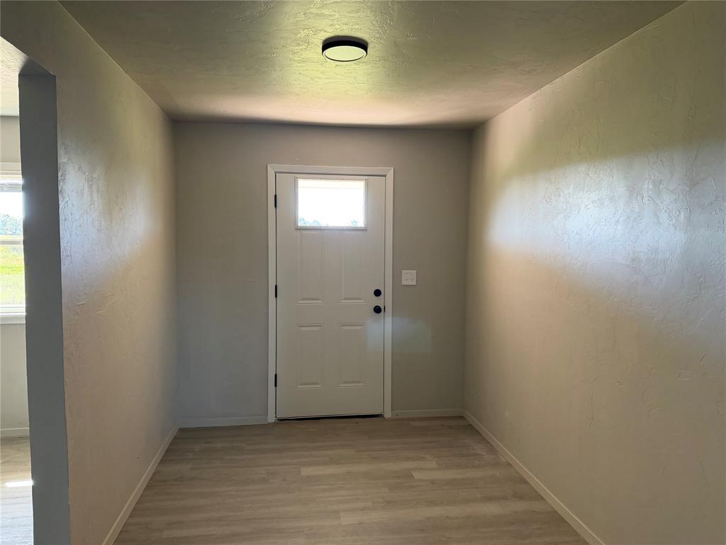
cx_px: 363
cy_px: 272
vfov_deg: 56.8
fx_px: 503
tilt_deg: -0.5
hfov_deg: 71.6
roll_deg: -0.4
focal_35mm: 24
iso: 200
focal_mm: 6.76
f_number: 1.78
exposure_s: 1/66
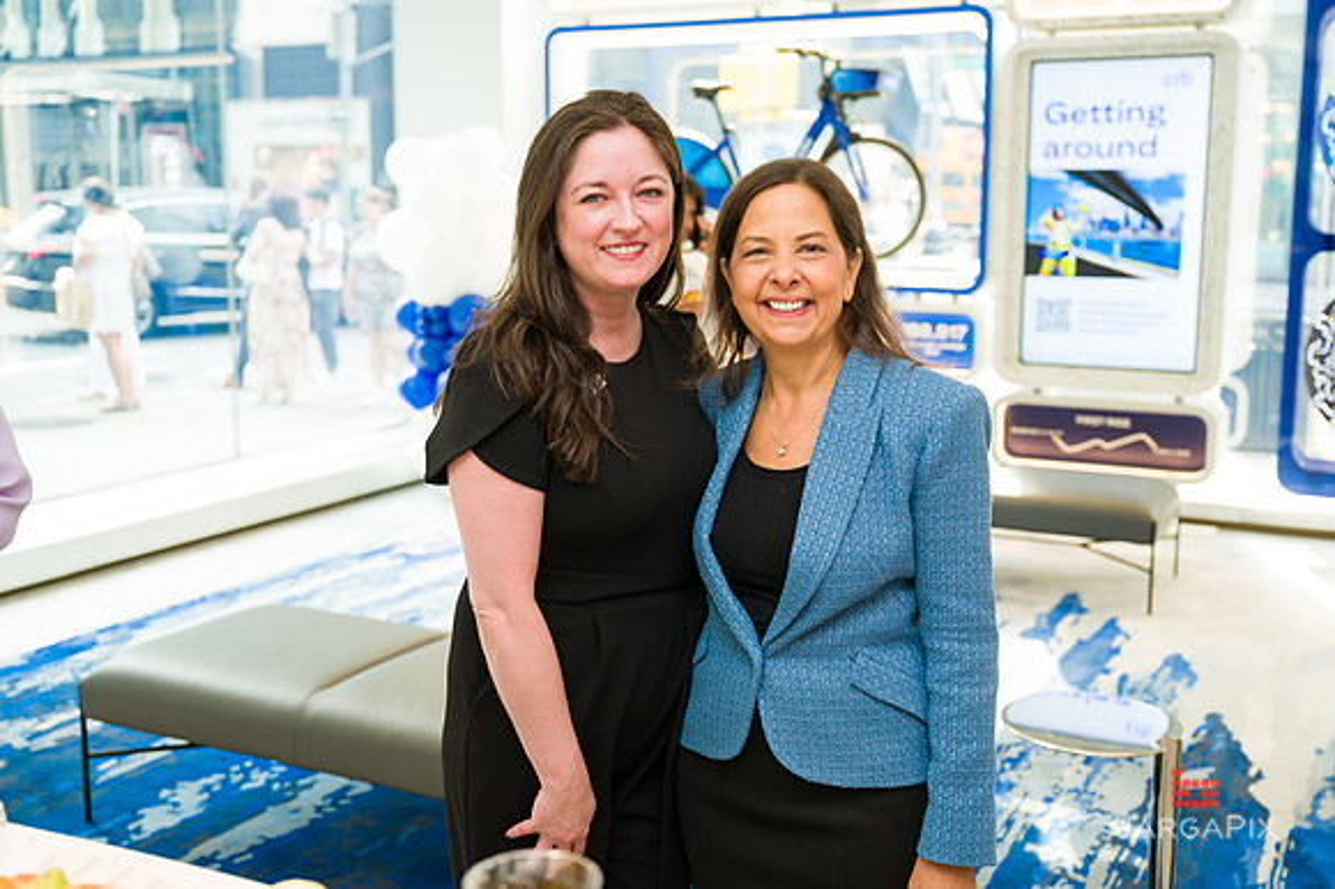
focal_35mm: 38
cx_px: 703
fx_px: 1420
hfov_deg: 50.3
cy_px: 421
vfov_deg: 34.7
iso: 640
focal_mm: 36
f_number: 3.2
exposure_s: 1/200
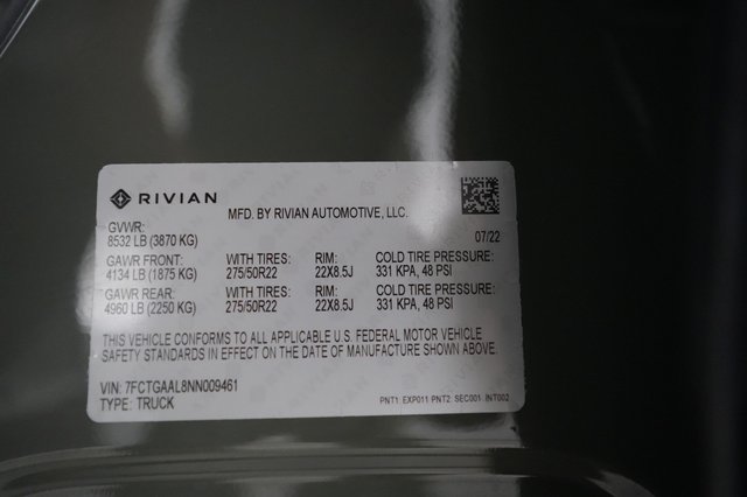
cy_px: 248
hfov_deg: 71.5
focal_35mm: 25
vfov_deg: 51.2
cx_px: 374
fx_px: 518
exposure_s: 1/160
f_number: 2.8
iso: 10000
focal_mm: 25
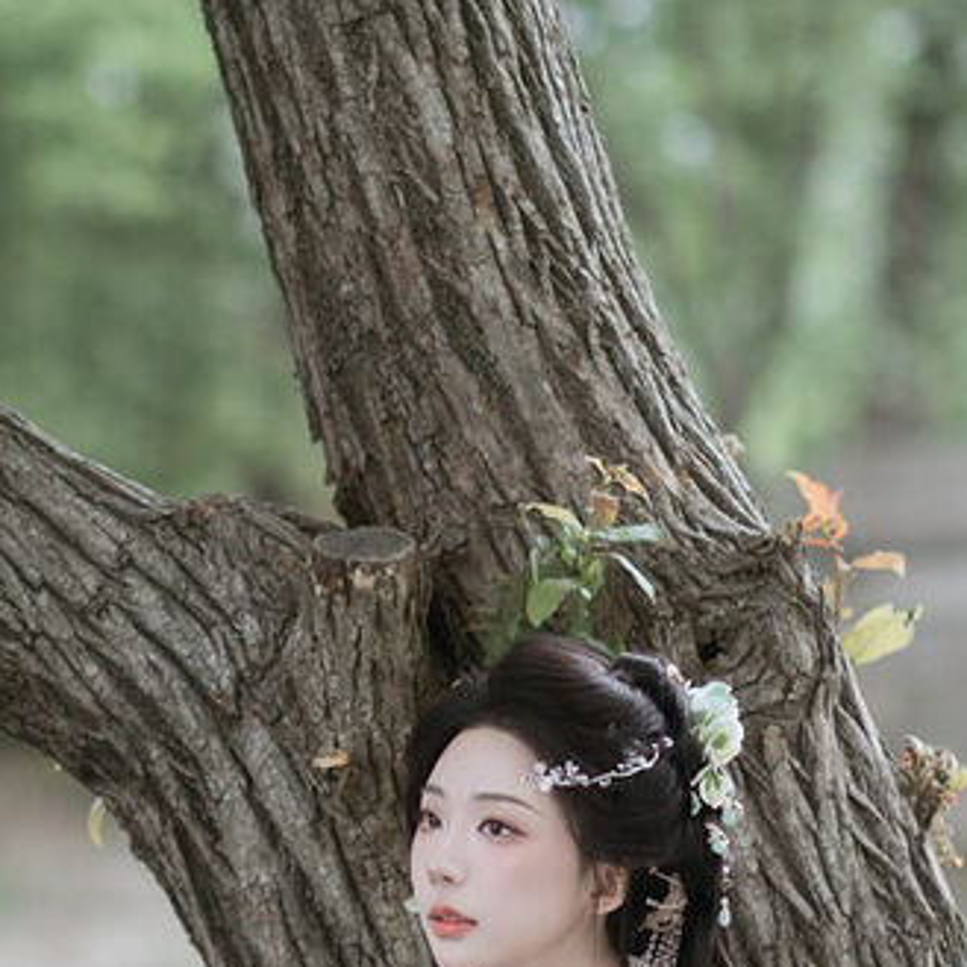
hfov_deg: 5.0
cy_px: 1042
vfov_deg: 5.1
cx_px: -247
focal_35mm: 346
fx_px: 10935
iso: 200
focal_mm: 85
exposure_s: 1/640
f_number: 1.6
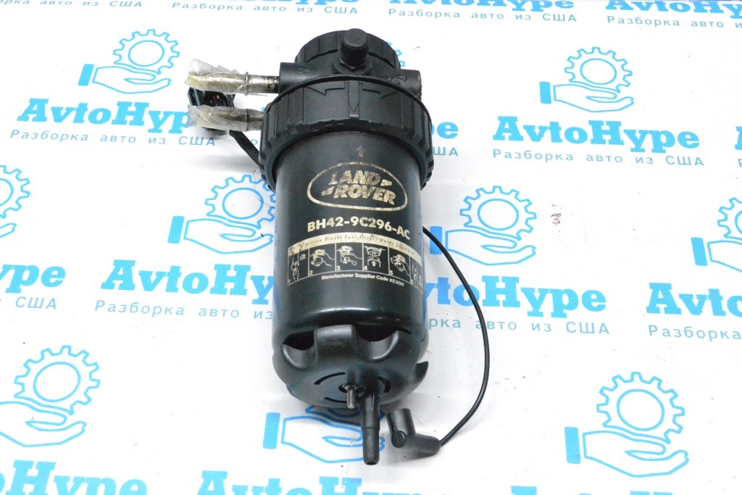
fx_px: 989
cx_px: 371
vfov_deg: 28.1
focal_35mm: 48
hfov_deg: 41.1
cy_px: 248
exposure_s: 1/160
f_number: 9
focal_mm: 32
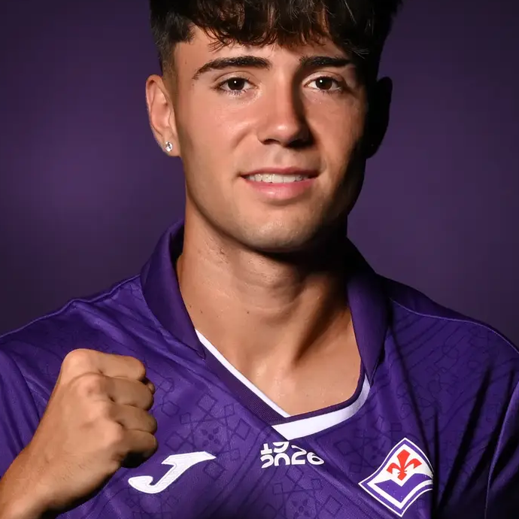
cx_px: 272
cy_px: 391
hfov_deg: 5.0
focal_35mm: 350
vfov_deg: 5.0
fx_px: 5937
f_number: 10
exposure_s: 1/200
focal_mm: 74
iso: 250
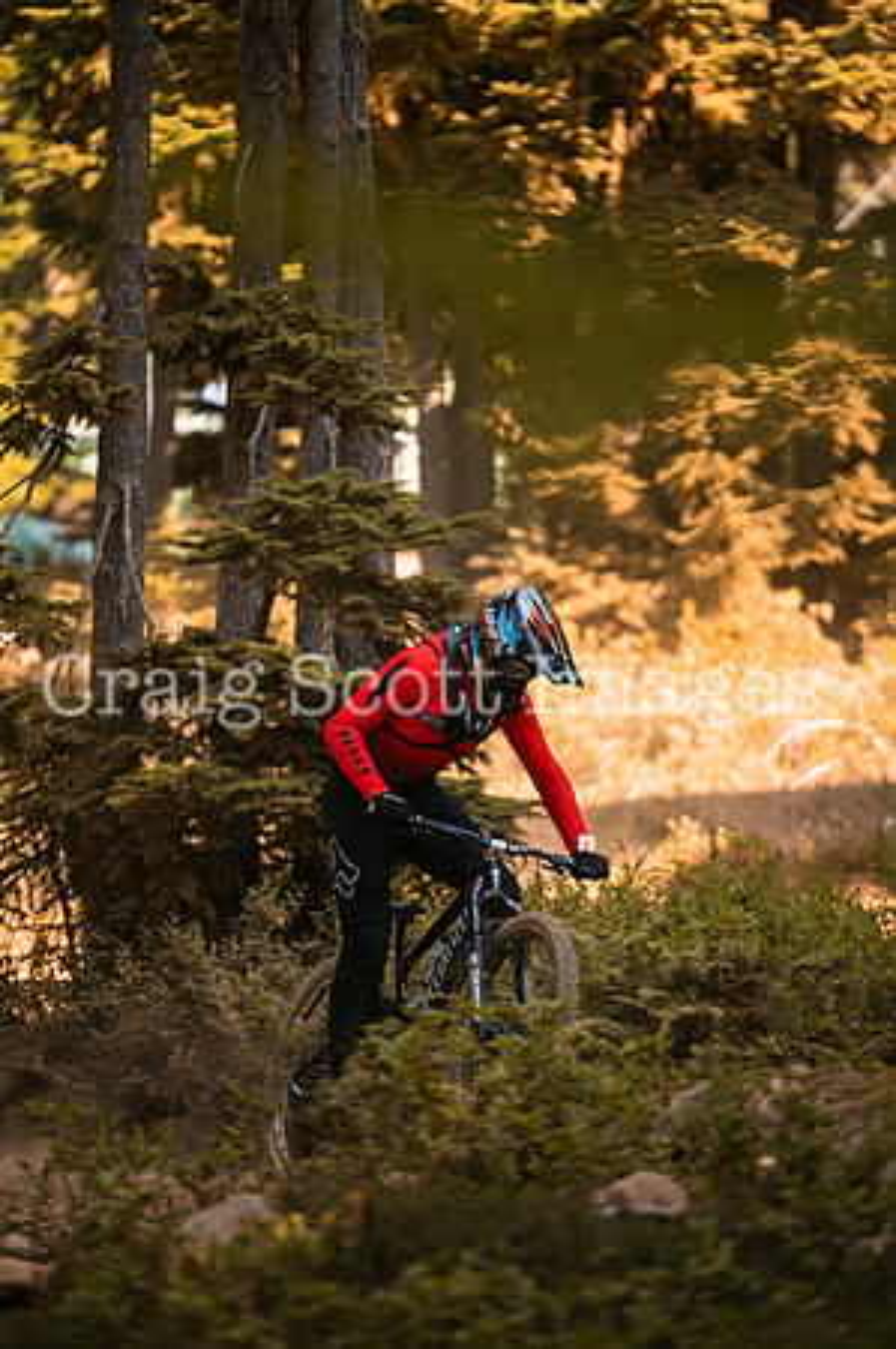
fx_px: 7483
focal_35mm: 200
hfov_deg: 6.9
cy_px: 674
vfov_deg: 10.3
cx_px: 448
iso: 360
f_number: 2.8
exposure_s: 1/1000
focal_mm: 200
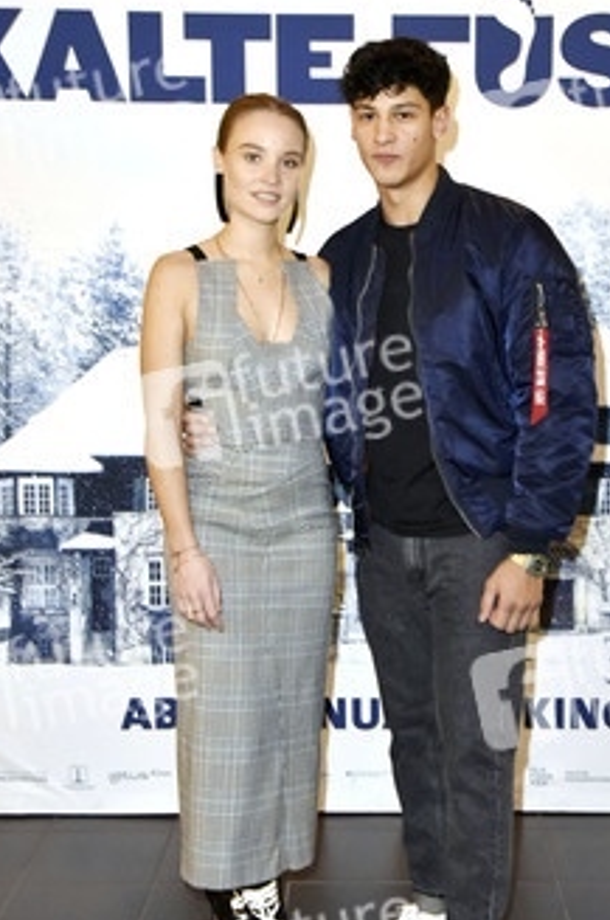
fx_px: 1249
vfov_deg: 40.3
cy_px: 543
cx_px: 360
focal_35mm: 49
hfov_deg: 27.4
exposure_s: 1/80
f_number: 5.6
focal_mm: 40
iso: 5000
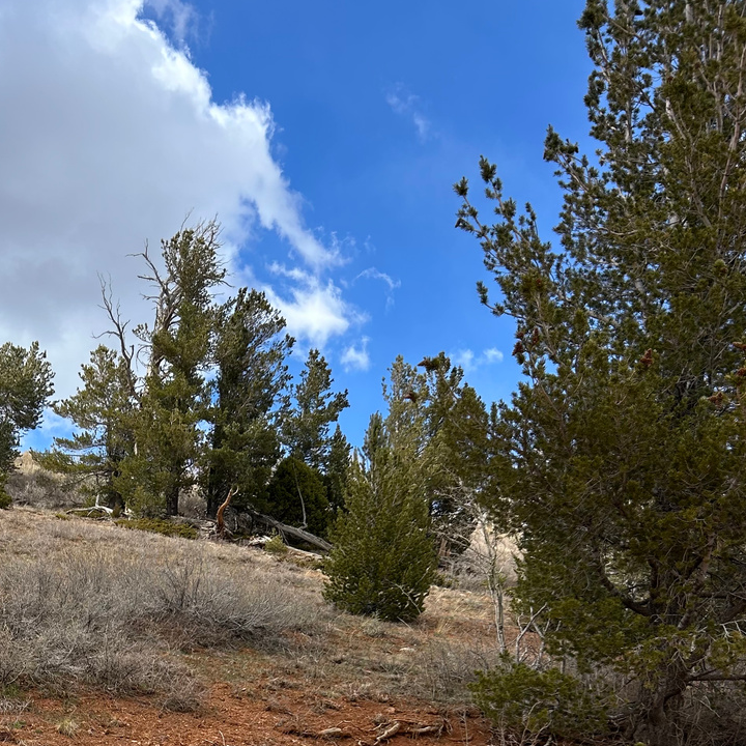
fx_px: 1195
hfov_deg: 33.8
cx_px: 167
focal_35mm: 49
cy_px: 792
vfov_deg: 31.3
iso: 50
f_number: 1.5
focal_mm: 5.7
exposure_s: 1/1808
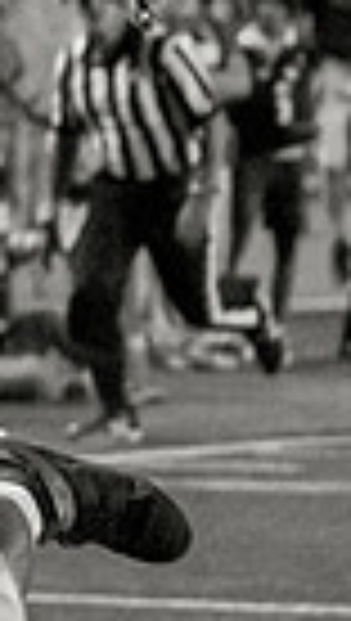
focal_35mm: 405
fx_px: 6677
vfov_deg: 5.3
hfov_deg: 2.9
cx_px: -1310
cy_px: 93
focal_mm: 70
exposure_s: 1/800
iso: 6400
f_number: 2.8
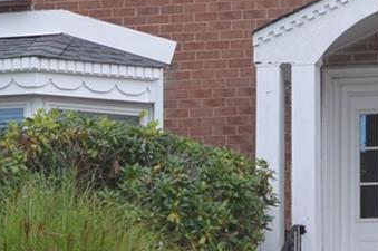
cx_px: 204
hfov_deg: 11.4
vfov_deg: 7.5
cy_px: 311
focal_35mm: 181
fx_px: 1898
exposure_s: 1/250
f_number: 4
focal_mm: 20
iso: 110
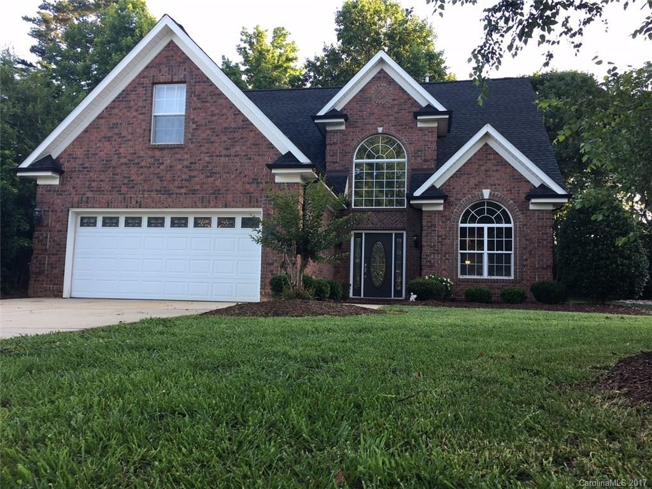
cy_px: 244
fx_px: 546
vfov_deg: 48.2
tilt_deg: +5.7
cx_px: 326
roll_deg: -1.7
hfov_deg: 61.7
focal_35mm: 29
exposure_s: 1/120
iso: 32
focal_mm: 4.15
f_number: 2.2
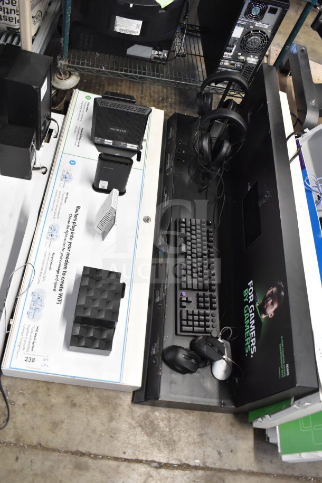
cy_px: 242
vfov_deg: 61.9
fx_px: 402
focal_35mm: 30
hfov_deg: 43.6
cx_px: 161
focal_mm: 20
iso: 1800
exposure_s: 1/30
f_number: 3.8
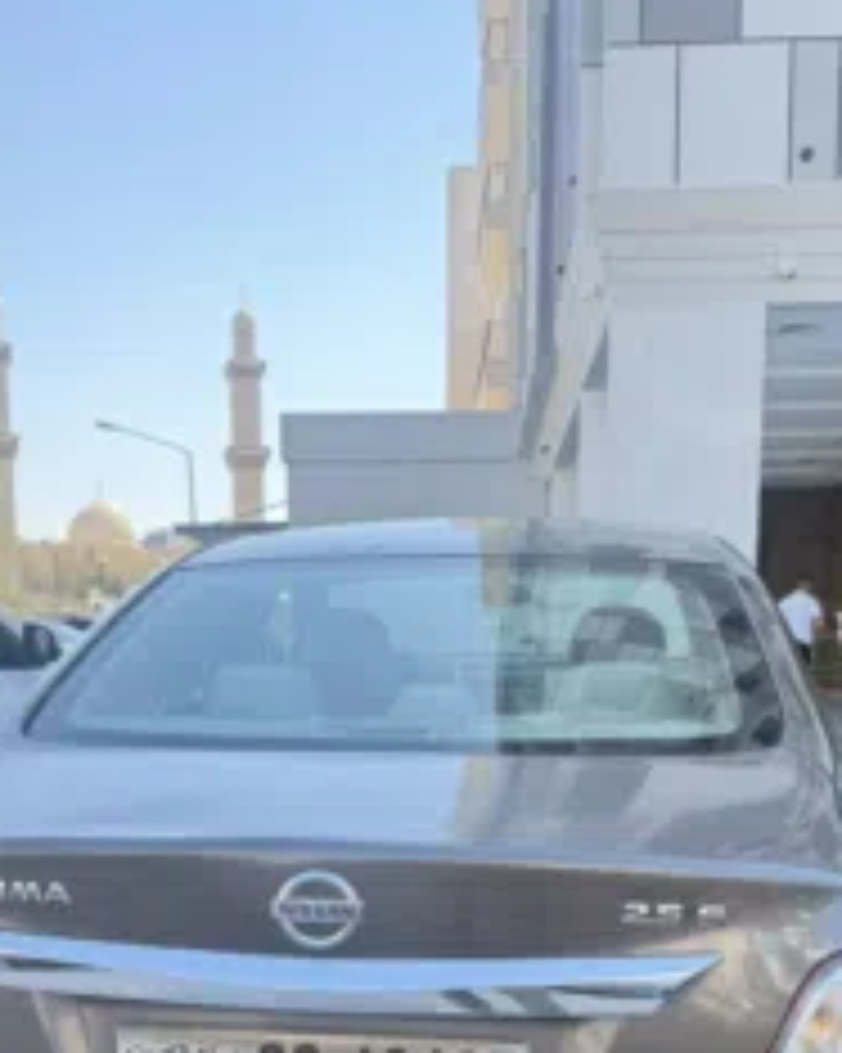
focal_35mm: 40
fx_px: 1247
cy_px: 860
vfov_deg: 43.4
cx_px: 410
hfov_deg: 37.3
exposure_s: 1/708
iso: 80
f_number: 1.78
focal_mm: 6.76
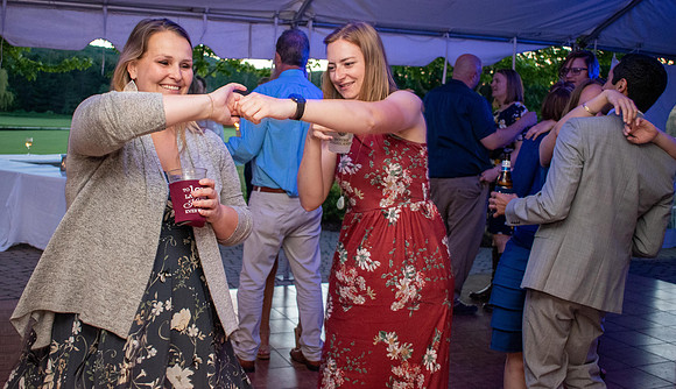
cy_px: 153
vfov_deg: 29.5
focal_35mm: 41
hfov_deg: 49.3
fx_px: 736
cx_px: 323
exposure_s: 1/60
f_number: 4
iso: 2500
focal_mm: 25
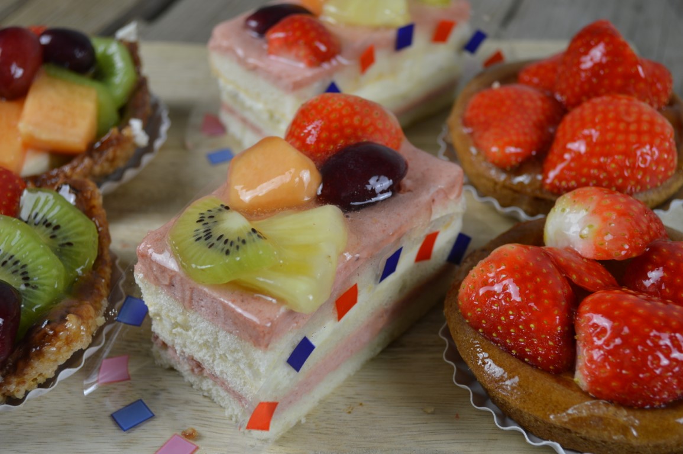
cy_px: 227
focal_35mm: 51
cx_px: 342
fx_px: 967
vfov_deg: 26.4
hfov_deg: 38.9
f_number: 5.6
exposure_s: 1/13
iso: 100
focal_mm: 34
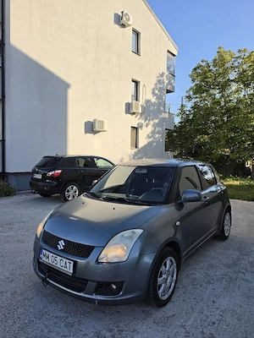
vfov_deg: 73.9
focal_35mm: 23
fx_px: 225
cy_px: 169
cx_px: 127
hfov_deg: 58.9
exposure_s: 1/10000
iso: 64
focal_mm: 6.5
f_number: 1.4
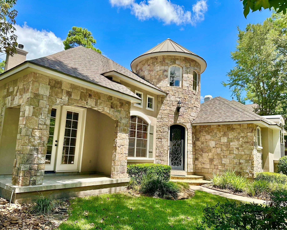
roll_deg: -3.1
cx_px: 138
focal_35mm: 26
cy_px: 116
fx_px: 221
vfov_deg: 54.9
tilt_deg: +9.2
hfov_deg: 66.0
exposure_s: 1/2469
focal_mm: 6.86
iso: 80
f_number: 1.78
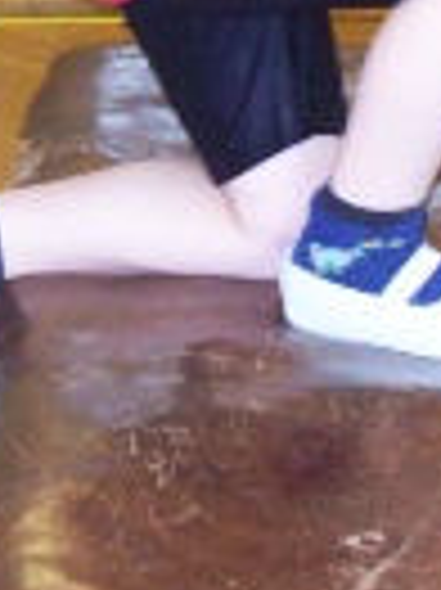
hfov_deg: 11.6
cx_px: 297
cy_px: -36
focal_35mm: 127
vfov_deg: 15.2
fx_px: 2161
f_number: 2.8
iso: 160
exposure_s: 1/45
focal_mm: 6.2
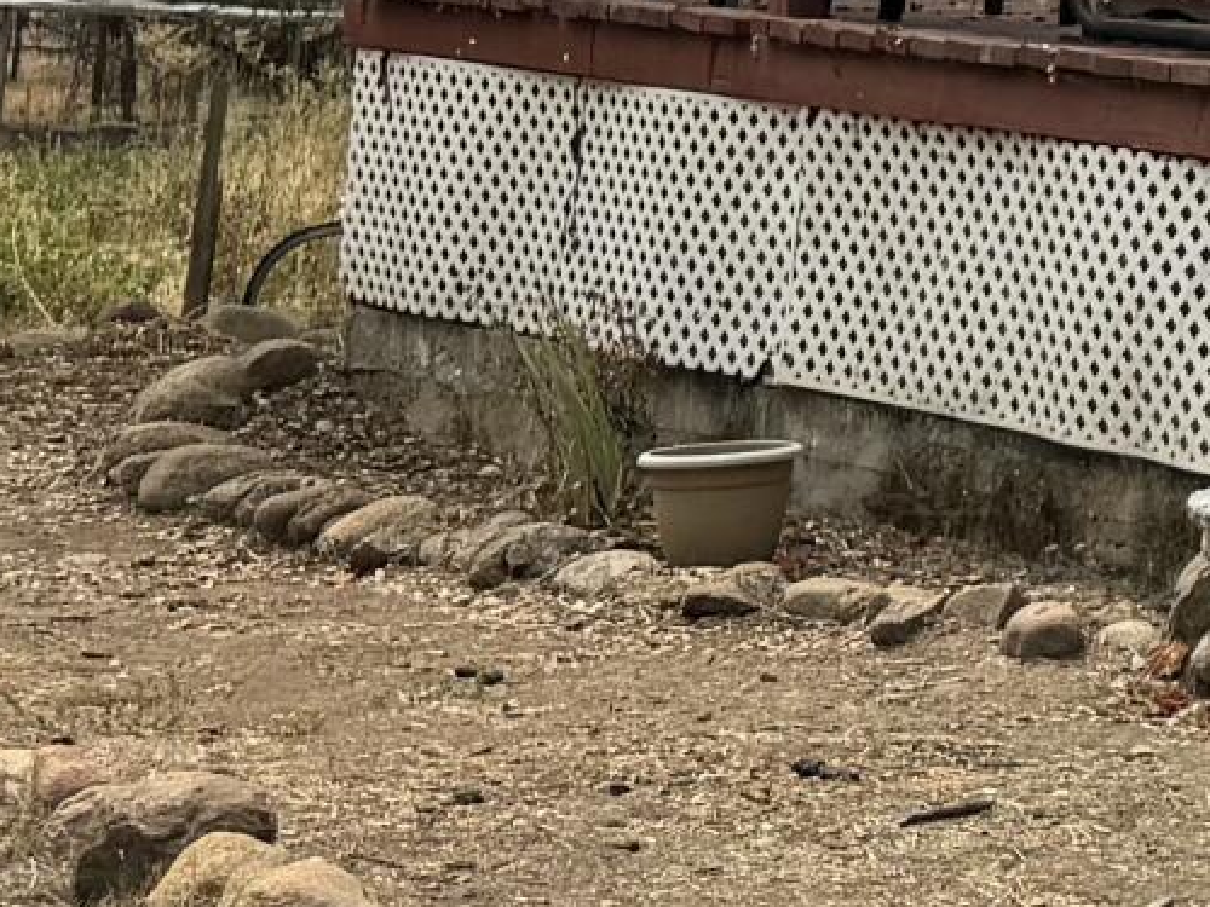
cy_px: -583
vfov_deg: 9.9
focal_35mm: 144
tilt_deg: +7.6
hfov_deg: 11.2
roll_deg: -3.7
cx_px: 2986
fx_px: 5034
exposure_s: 1/4975
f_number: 1.78
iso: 80
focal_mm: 6.76
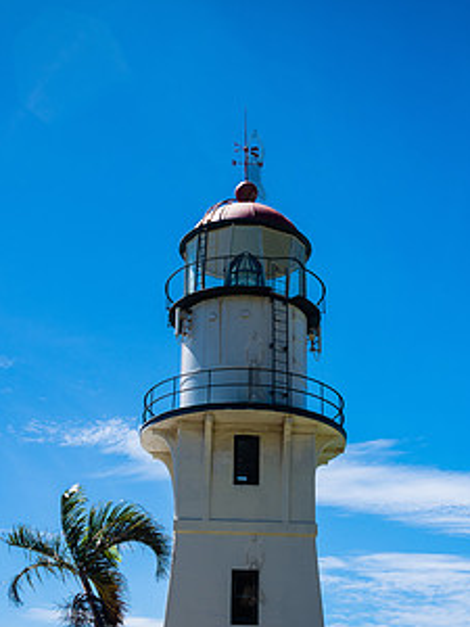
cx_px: 253
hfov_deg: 22.6
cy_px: 367
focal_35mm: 65
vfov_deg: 29.8
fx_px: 1177
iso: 100
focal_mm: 35
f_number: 7.1
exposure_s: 1/250
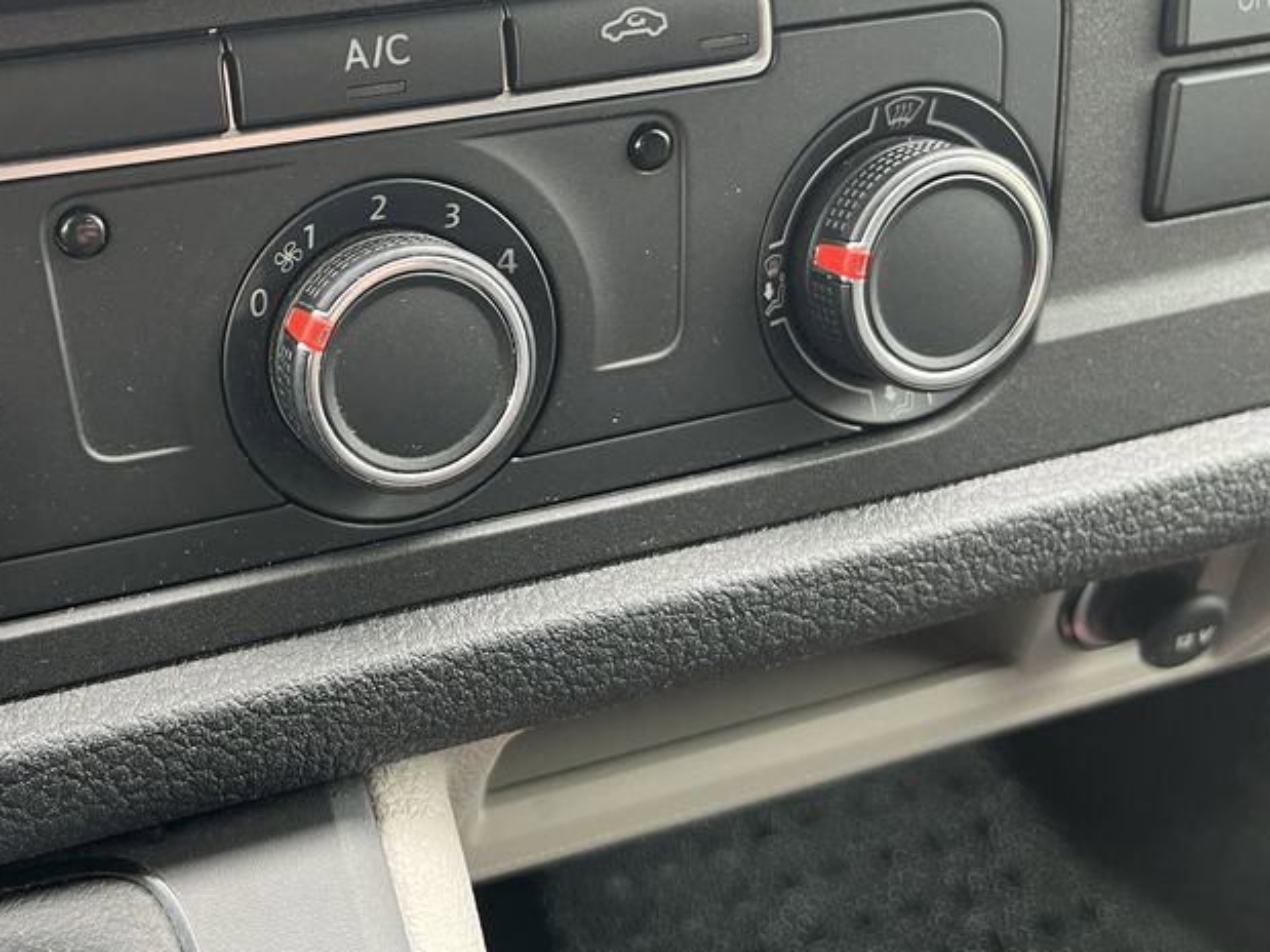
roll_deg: -3.7
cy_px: 359
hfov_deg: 42.9
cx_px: 363
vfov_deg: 33.4
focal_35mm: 43
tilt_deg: -34.6
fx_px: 1577
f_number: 1.6
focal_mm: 5.1
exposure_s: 1/50
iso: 64
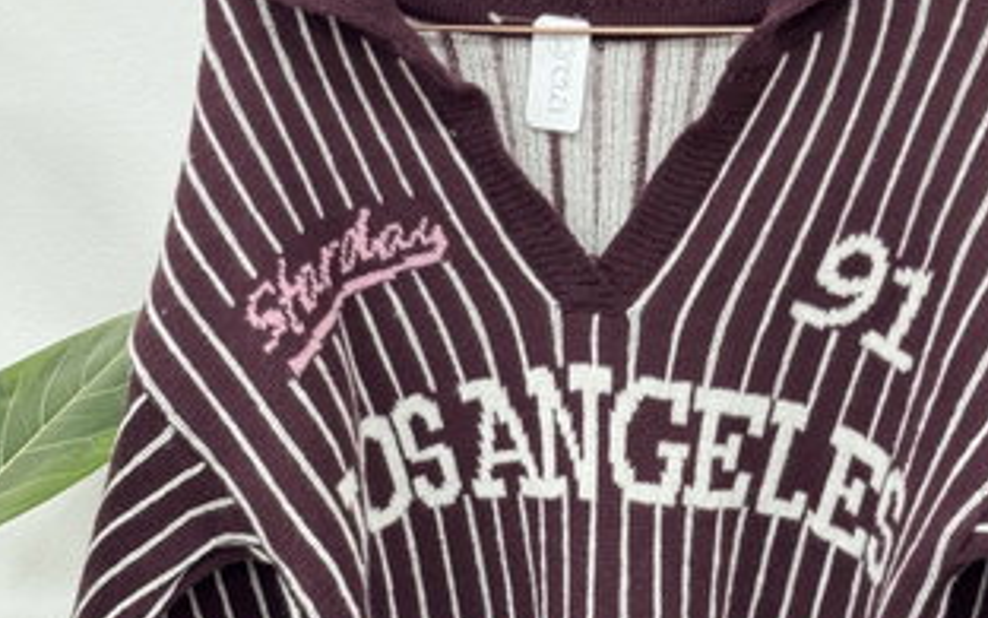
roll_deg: +0.3
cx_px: 598
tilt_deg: -12.8
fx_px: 2343
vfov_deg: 15.0
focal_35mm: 87
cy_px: 369
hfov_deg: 23.8
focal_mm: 6.76
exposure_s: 1/33
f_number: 1.78
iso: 400
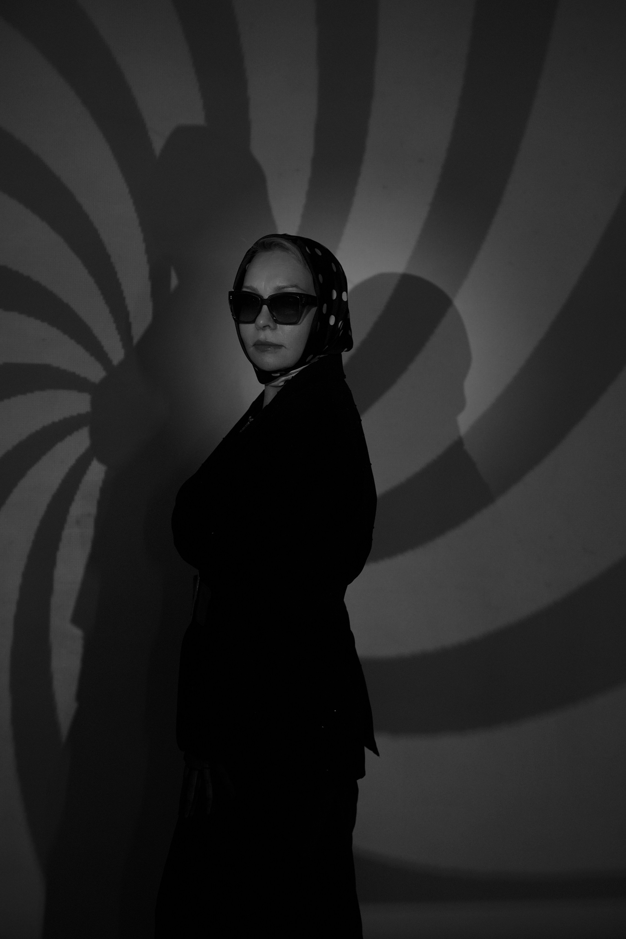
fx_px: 2373
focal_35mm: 91
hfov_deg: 15.0
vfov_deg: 22.4
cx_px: 313
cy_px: 470
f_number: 2.8
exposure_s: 1/125
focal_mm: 91
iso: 800
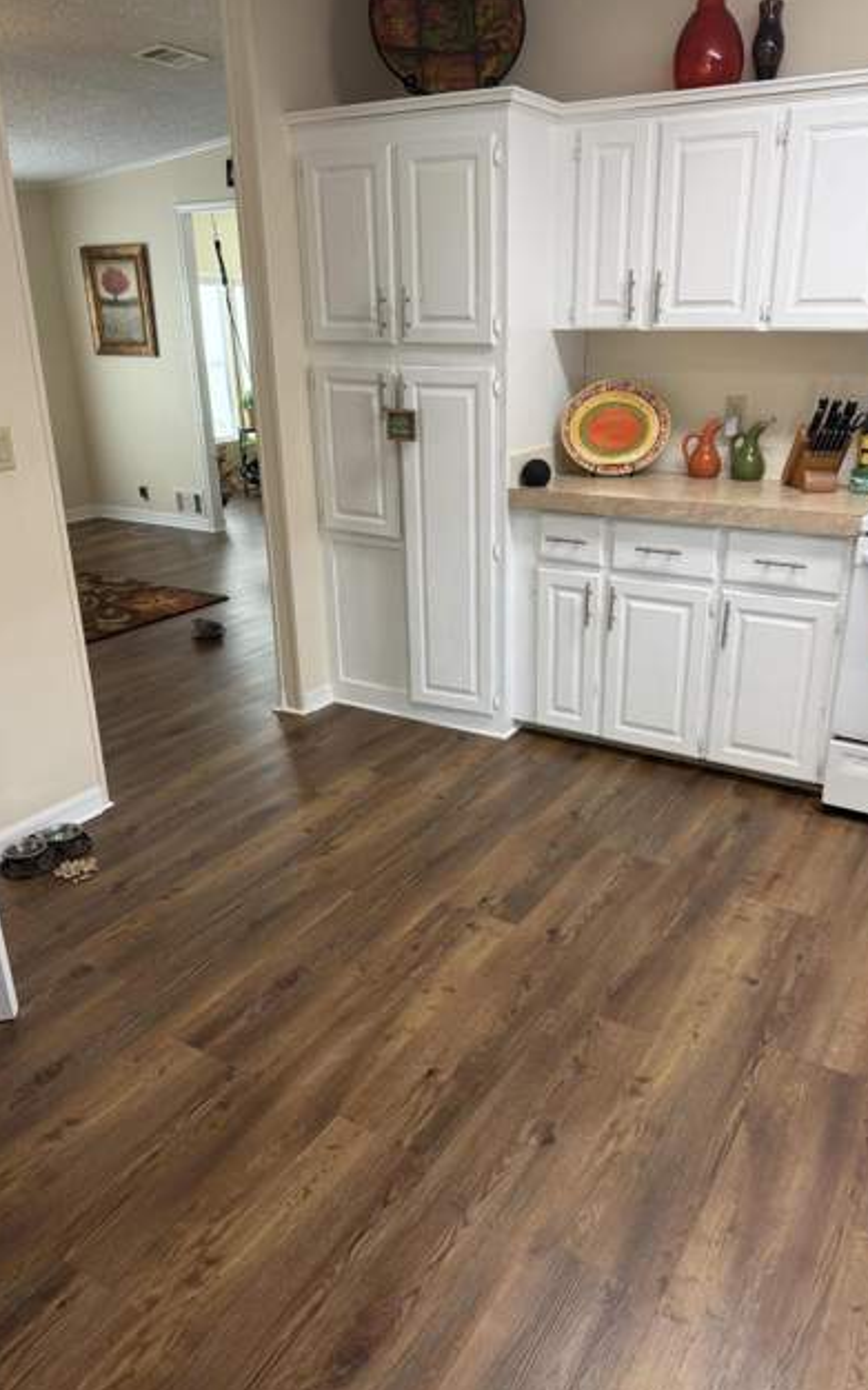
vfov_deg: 70.4
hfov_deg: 47.5
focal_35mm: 26
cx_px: 475
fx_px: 985
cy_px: 693
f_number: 1.78
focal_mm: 6.76
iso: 125
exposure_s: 1/60
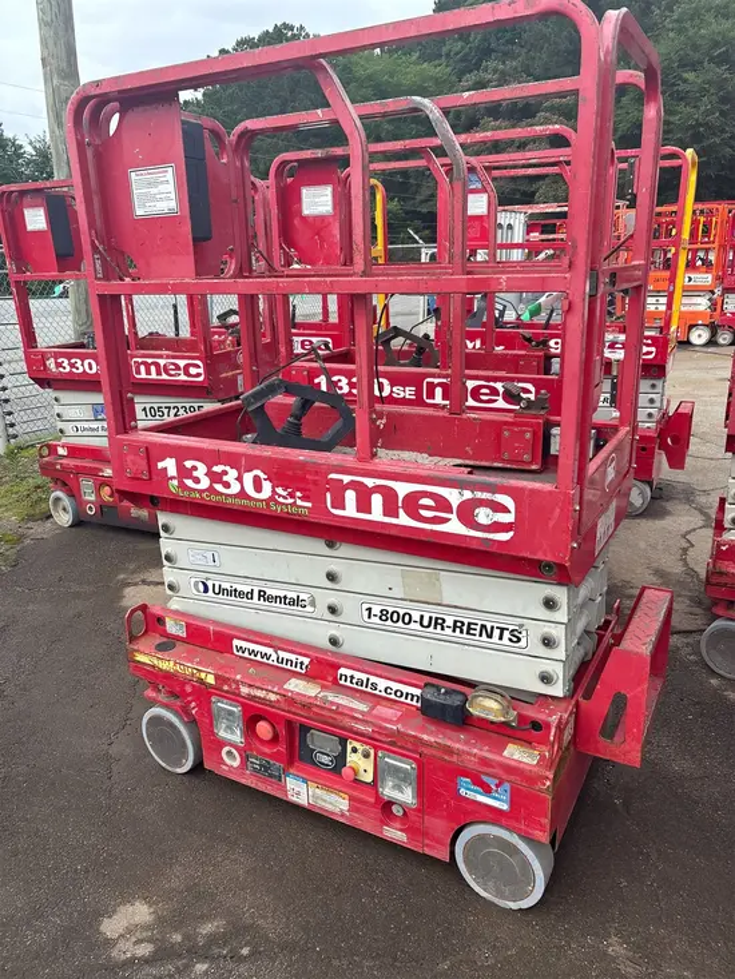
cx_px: 368
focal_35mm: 26
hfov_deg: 53.1
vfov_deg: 67.3
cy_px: 490
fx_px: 736
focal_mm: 5.96
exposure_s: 1/1311
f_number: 1.6
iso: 50
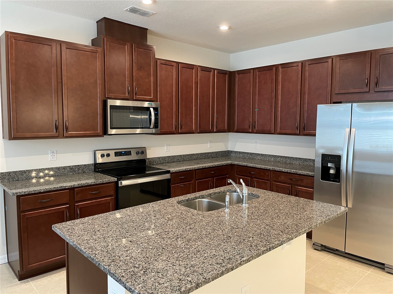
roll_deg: -0.8
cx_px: 196
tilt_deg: -4.3
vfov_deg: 53.1
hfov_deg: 67.3
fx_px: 295
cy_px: 147
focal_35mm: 26
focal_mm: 4.2
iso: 125
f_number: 1.6
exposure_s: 1/60
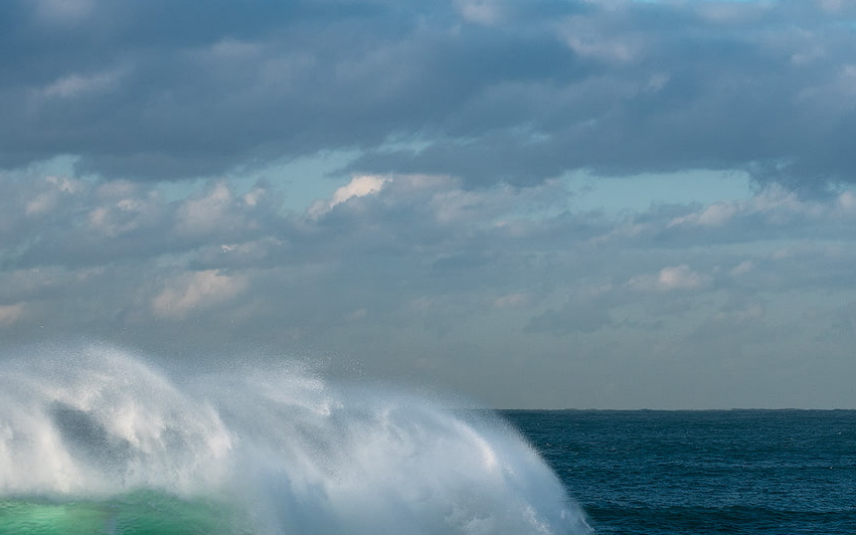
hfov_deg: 10.1
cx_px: 526
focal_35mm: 207
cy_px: 272
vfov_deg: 6.3
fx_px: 4829
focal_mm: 90
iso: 200
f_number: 8
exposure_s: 1/800
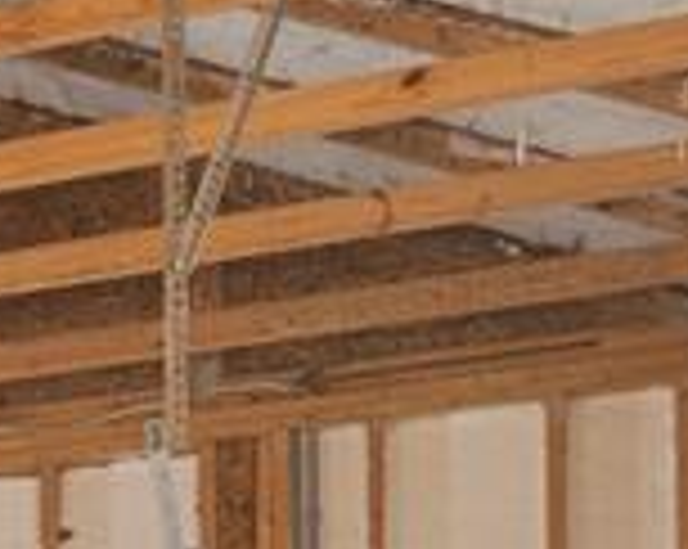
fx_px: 3844
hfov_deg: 9.5
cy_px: 1163
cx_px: -719
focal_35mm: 189
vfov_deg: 7.8
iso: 320
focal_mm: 30
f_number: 9
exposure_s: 1
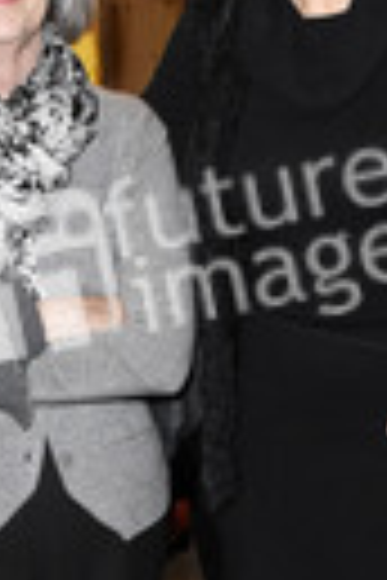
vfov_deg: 21.6
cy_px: 481
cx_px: 310
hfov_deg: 14.6
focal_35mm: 93
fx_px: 1500
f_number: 6.3
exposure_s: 1/60
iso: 4000
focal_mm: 20
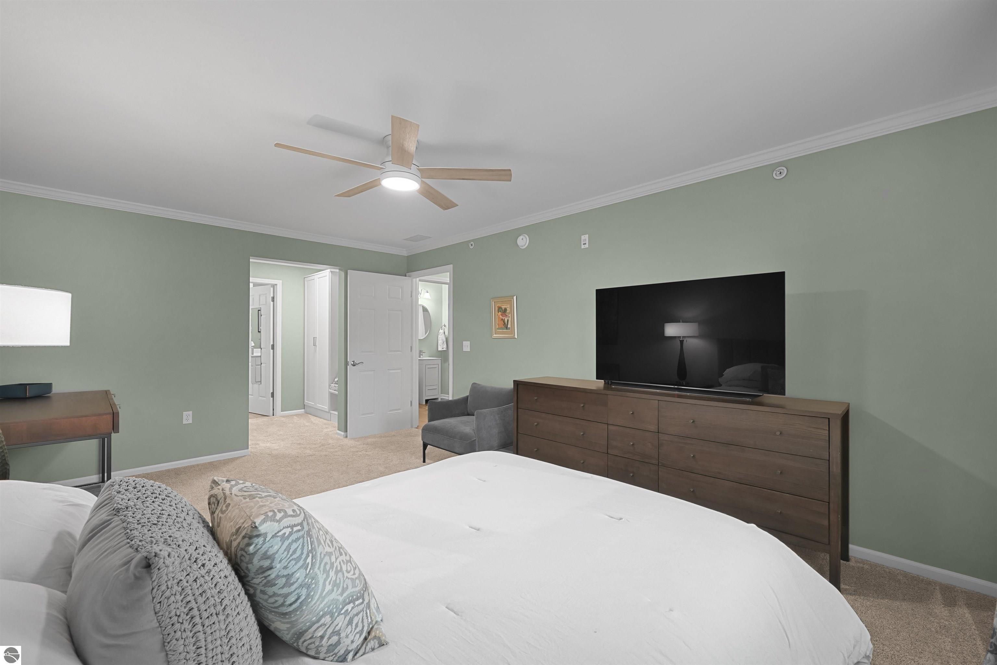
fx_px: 388
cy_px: 332
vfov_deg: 81.3
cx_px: 498
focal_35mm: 14
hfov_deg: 104.2
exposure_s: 1/4
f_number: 10
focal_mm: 14
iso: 2000
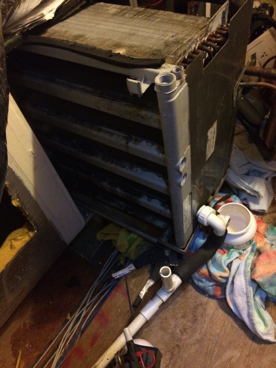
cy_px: 184
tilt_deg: -53.9
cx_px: 138
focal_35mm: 29
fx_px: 308
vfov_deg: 61.7
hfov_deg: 48.2
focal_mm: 4.15
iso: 500
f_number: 2.2
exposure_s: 1/15
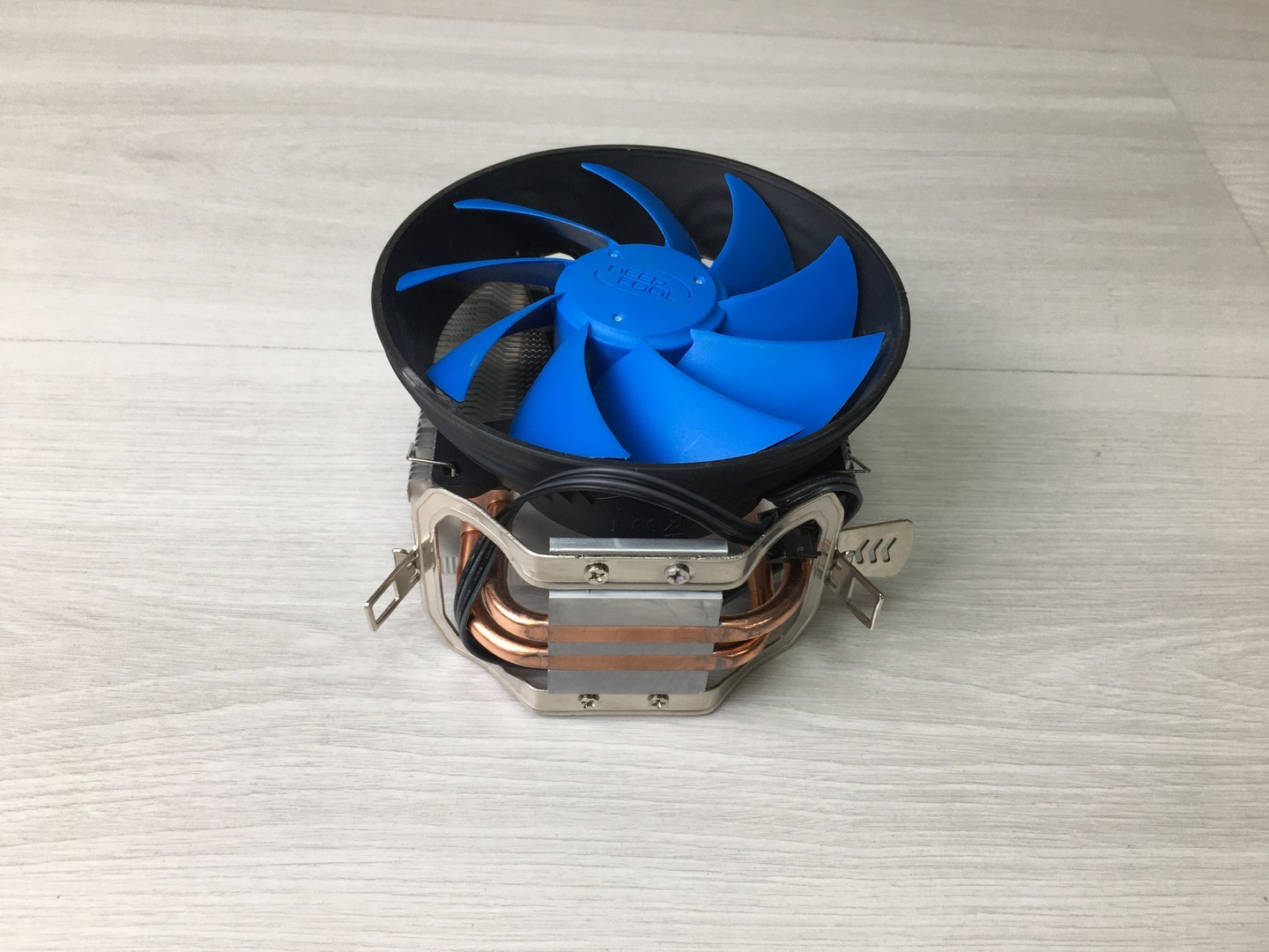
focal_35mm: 29
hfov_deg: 61.7
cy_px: 476
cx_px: 634
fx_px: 1063
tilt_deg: -49.6
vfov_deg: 48.2
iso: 40
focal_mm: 4.15
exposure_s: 1/100
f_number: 2.2
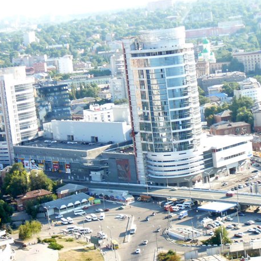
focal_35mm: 95
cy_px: 132
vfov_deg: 18.3
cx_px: 164
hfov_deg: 18.3
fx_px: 810
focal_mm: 9.1
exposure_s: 1/125
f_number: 3.6
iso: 80
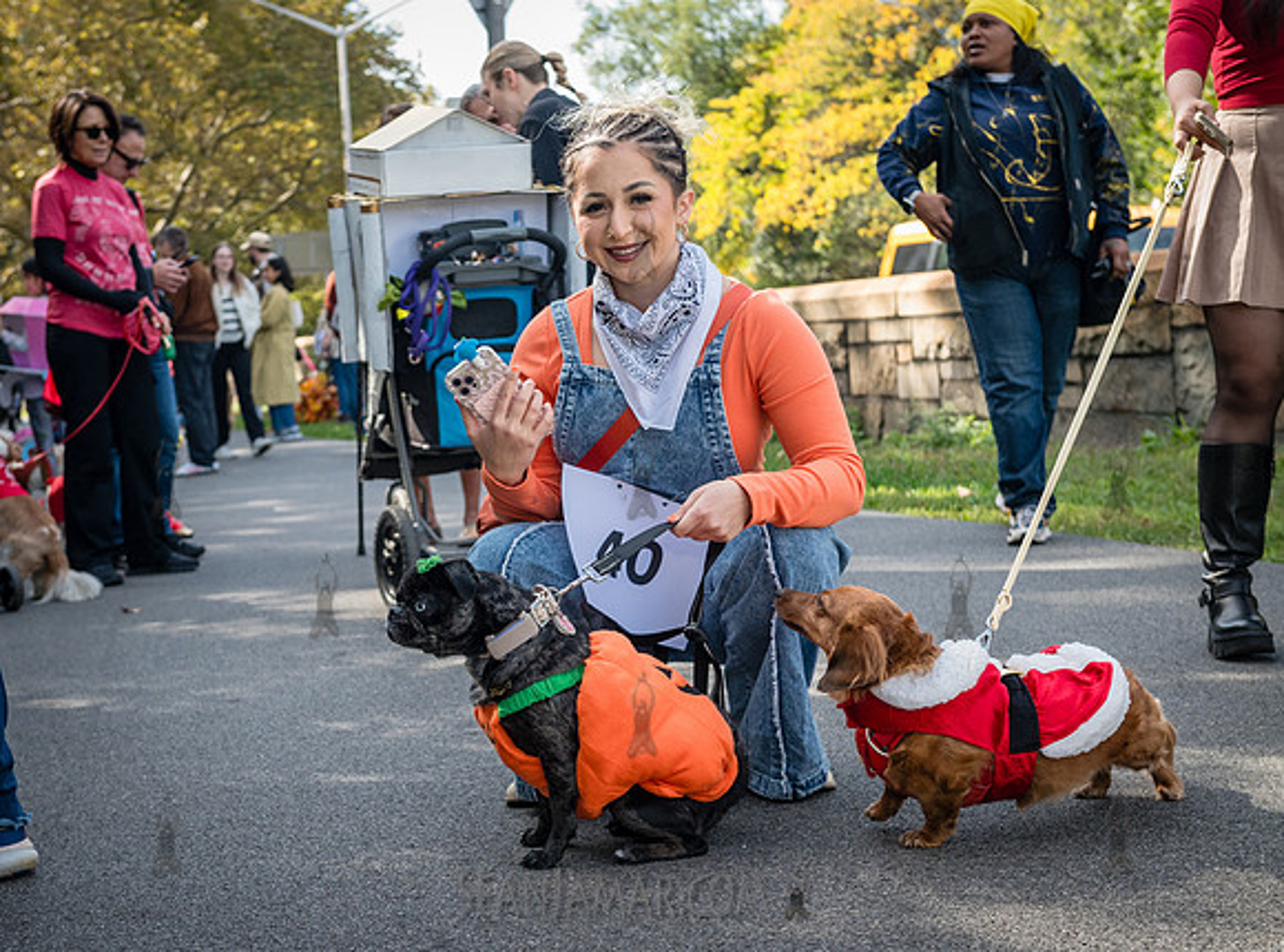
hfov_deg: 30.1
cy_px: 544
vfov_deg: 22.6
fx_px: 2379
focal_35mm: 64
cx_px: 462
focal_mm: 52
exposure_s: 1/1000
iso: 1000
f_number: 5
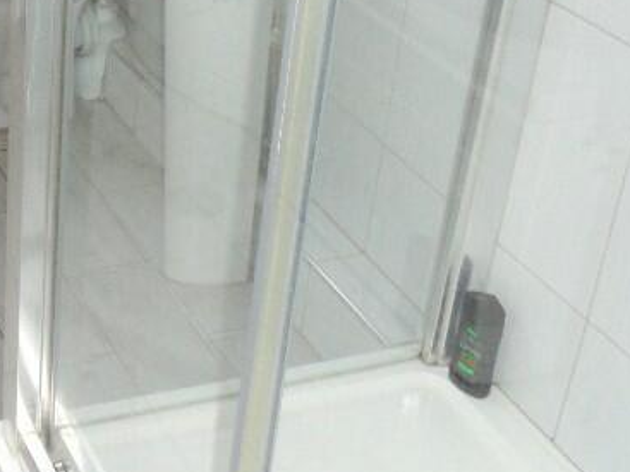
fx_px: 1219
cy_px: 58
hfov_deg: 26.2
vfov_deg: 21.5
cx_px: -103
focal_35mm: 67
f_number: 3.2
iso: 200
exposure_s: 1/30
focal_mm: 3.9
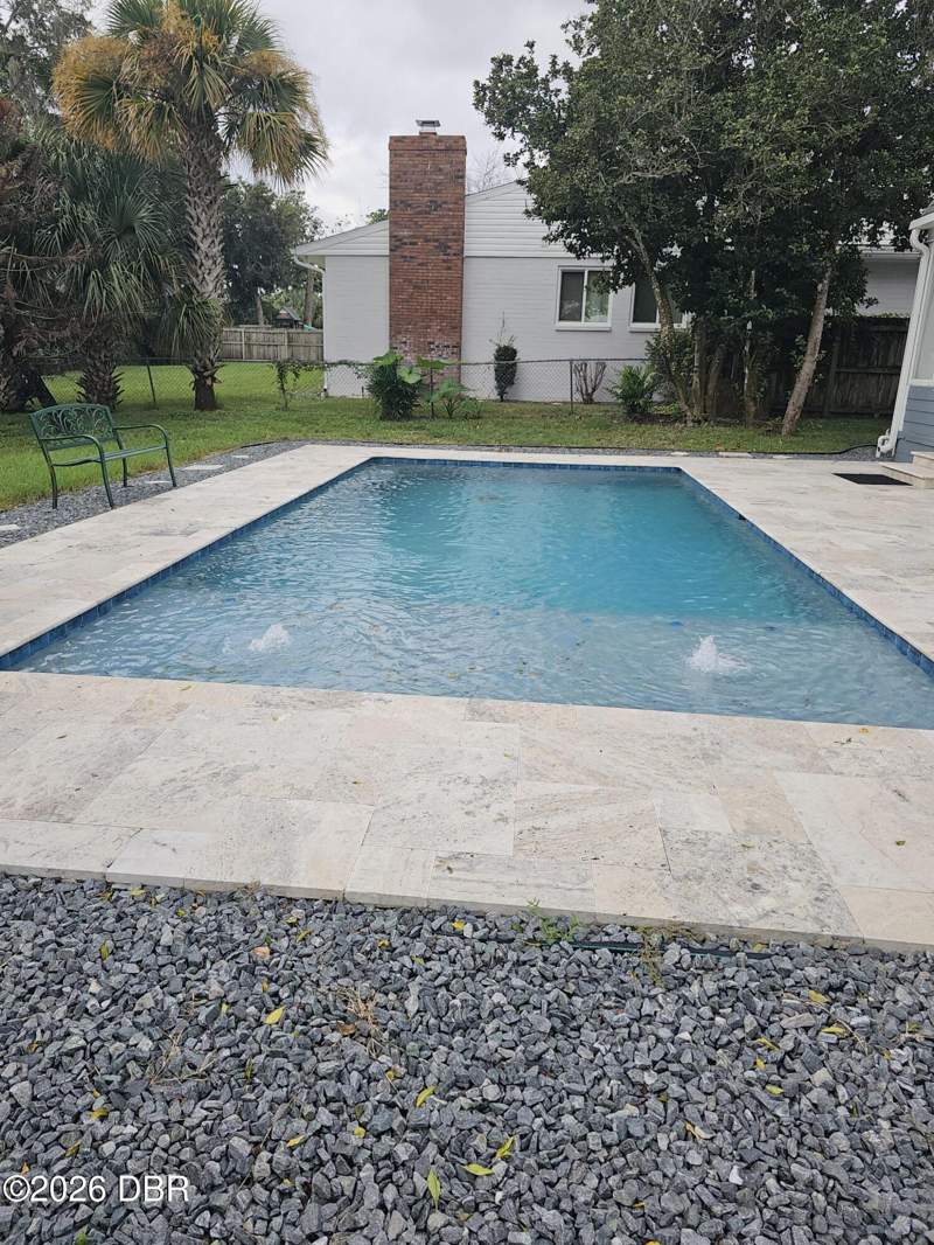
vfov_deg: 73.9
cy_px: 622
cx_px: 467
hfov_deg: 58.9
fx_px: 827
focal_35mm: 23
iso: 10
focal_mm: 6.3
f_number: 1.7
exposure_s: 1/323
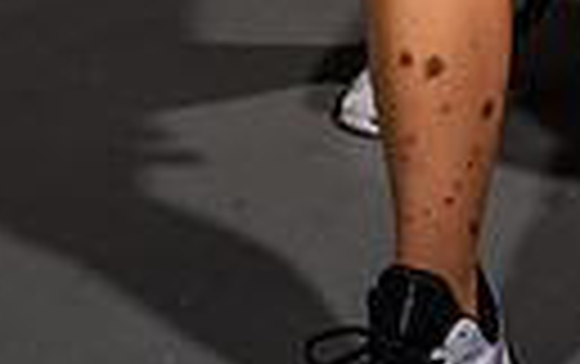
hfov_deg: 17.2
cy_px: -517
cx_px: 387
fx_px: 1915
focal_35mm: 121
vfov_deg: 9.6
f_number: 8
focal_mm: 34
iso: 100
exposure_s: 1/125
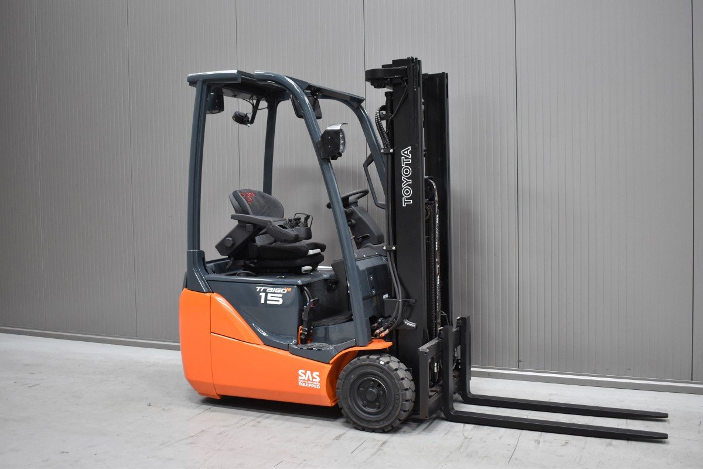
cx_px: 352
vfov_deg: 36.9
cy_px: 234
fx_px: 703
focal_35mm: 36
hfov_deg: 53.1
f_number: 4.5
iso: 1250
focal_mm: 24
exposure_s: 1/40
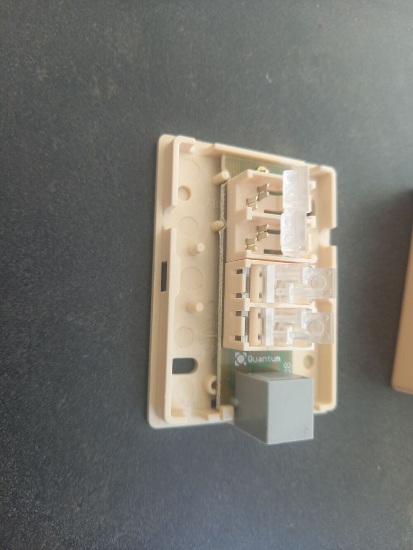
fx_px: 398
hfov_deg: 54.9
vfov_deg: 69.4
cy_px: 275
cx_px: 206
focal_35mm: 25
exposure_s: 1/50
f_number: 1.8
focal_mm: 4.65
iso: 160
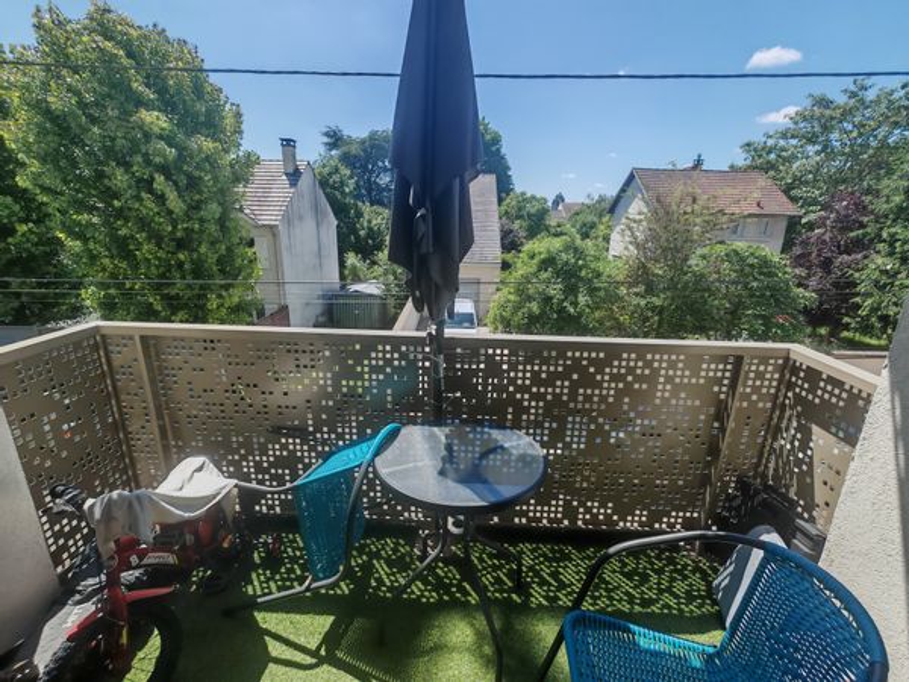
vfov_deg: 78.1
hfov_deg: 94.5
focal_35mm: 16
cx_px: 454
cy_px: 341
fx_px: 420
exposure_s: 1/850
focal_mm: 1.96
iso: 50
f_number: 2.2
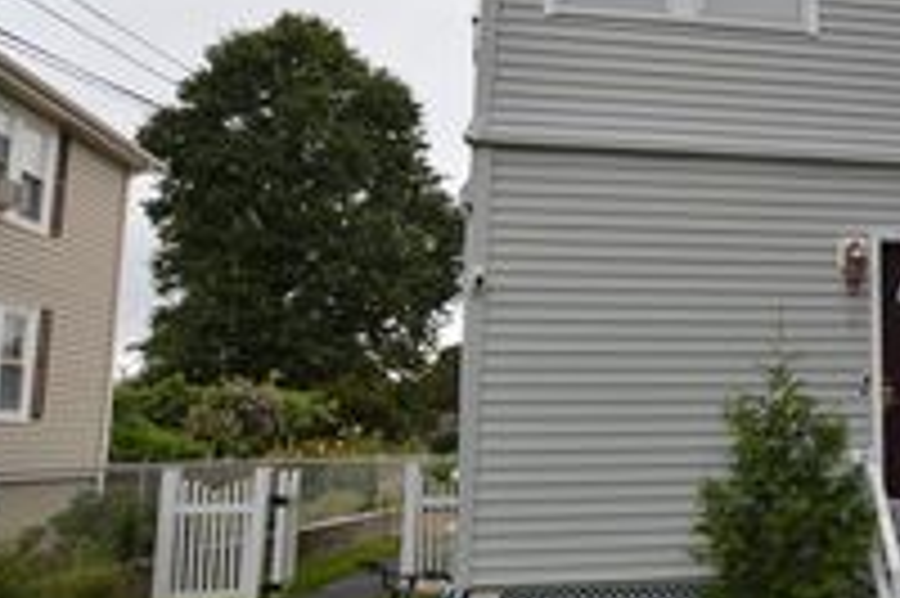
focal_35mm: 41
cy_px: 254
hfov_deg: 39.9
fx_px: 1030
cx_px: 950
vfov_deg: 32.3
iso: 100
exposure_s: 1/160
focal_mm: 11
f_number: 6.3
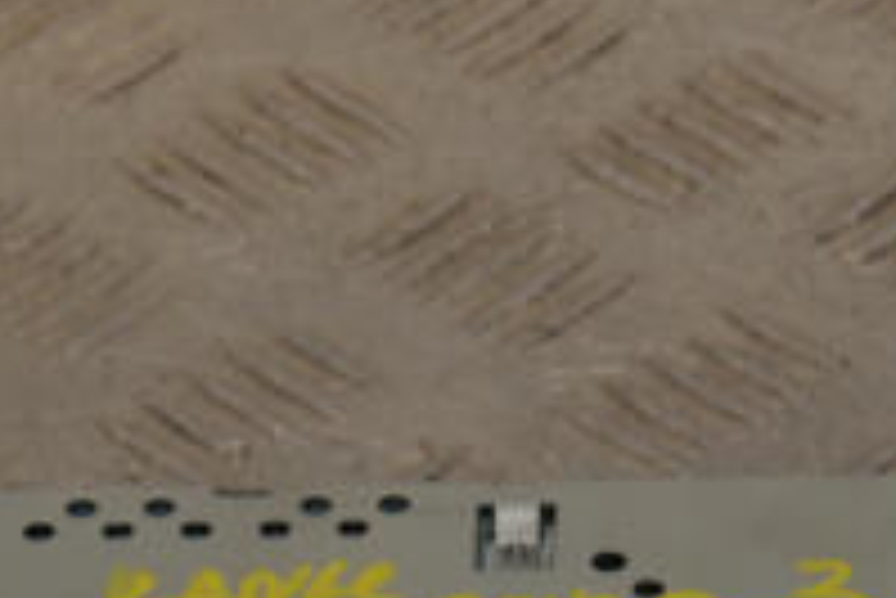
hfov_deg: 6.5
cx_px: 581
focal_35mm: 316
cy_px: 805
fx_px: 7870
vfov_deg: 4.3
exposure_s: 1/200
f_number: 9
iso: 800
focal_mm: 70
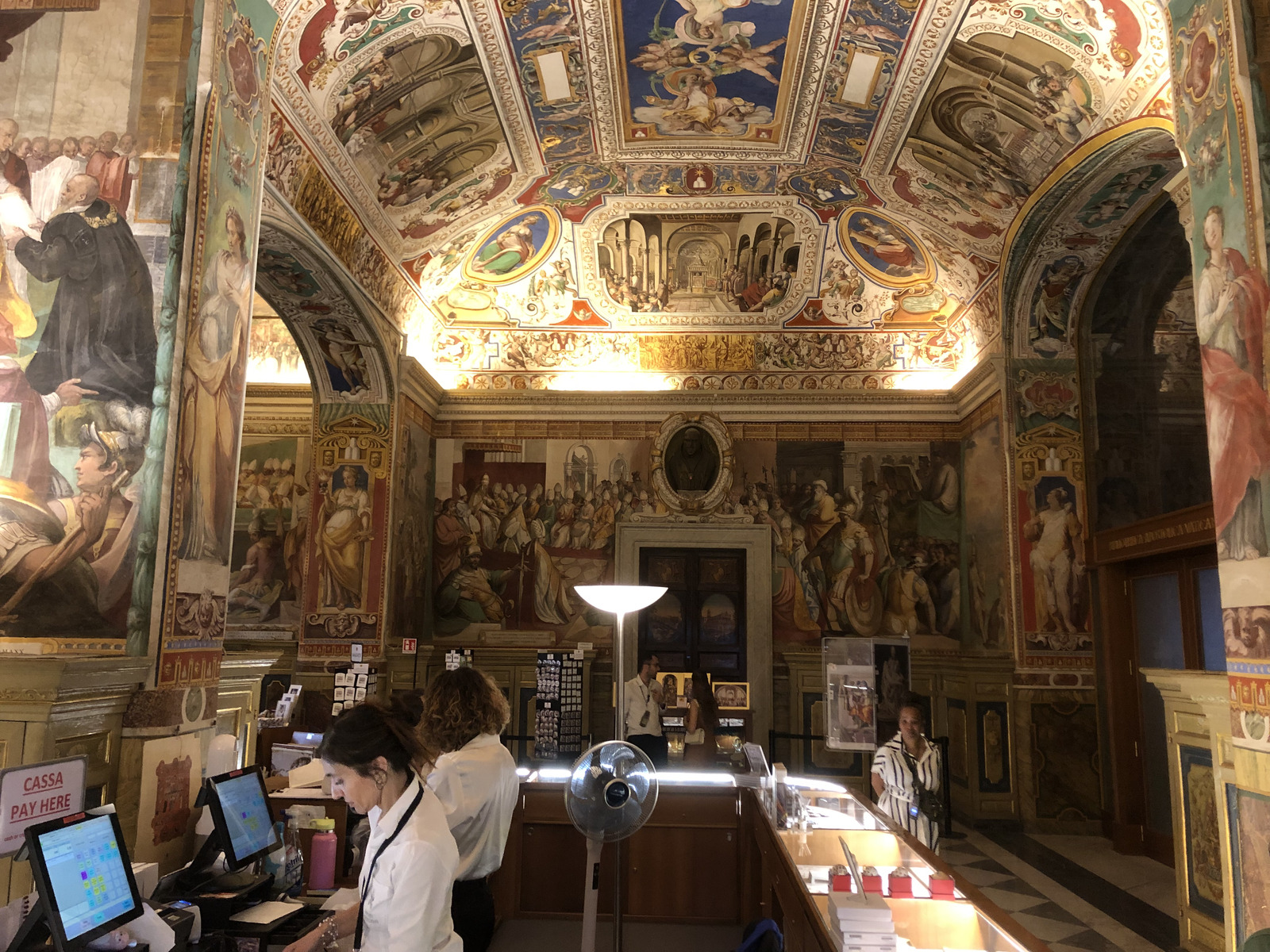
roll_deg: -0.2
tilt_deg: +9.2
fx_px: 1027
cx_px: 635
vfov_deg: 49.7
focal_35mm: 28
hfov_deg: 63.4
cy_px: 476
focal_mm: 4
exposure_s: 1/14
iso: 100
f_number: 1.8
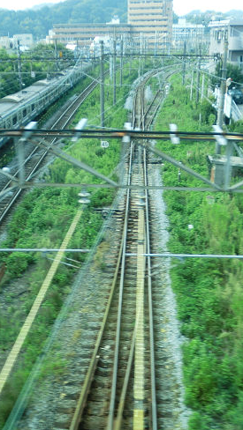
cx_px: 95
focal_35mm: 45
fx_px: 515
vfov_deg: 45.4
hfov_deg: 26.5
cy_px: 195
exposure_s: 1/125
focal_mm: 5
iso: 100
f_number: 3
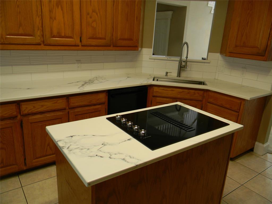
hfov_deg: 63.4
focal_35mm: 28
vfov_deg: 49.7
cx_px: 136
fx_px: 220
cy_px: 102
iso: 111
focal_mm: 5
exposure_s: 1/30
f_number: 3.5
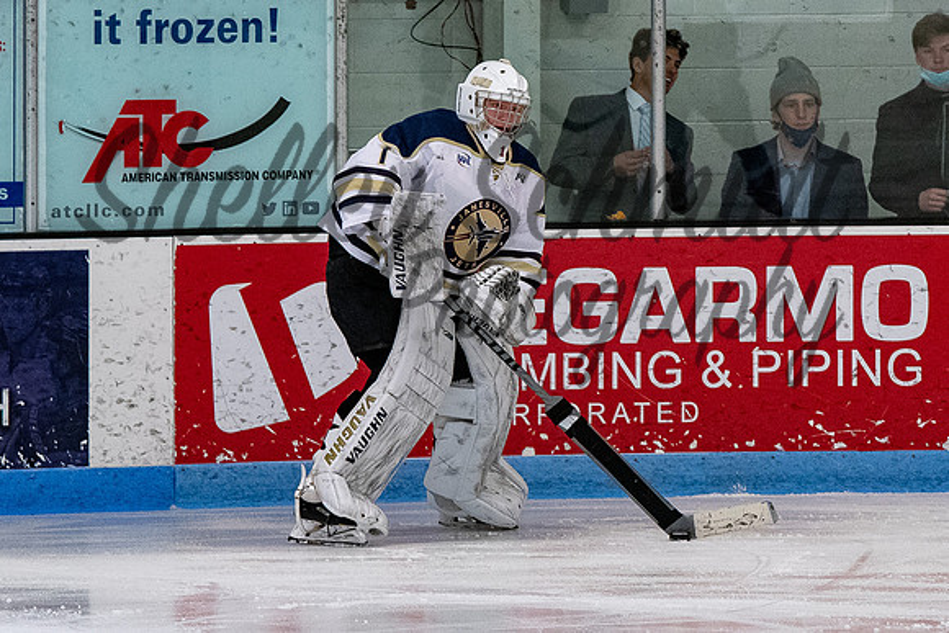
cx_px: 589
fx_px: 12808
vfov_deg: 2.8
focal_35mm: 486
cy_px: 244
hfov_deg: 4.2
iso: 2200
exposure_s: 1/800
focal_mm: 190
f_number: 3.5
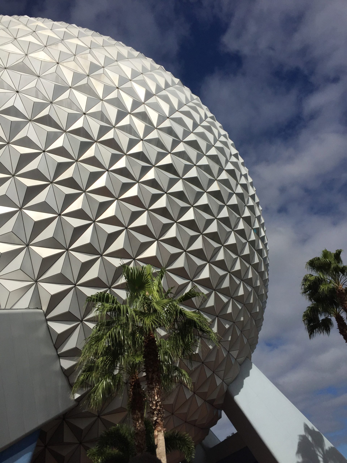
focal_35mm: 29
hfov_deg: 48.2
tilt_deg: +37.7
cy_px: 232
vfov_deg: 61.7
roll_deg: +10.7
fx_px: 388
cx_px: 174
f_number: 2.2
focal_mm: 4.15
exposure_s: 1/9901
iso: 32
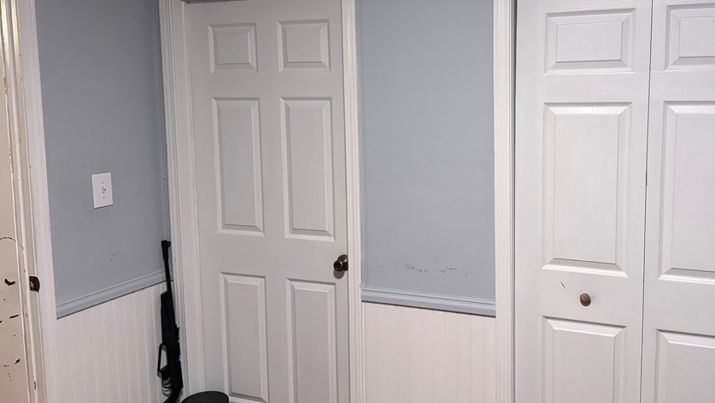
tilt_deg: -4.1
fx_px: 607
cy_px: 154
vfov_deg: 36.5
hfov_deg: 60.5
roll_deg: +0.3
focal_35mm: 32
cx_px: 427
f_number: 1.78
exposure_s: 1/60
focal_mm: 6.76
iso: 800
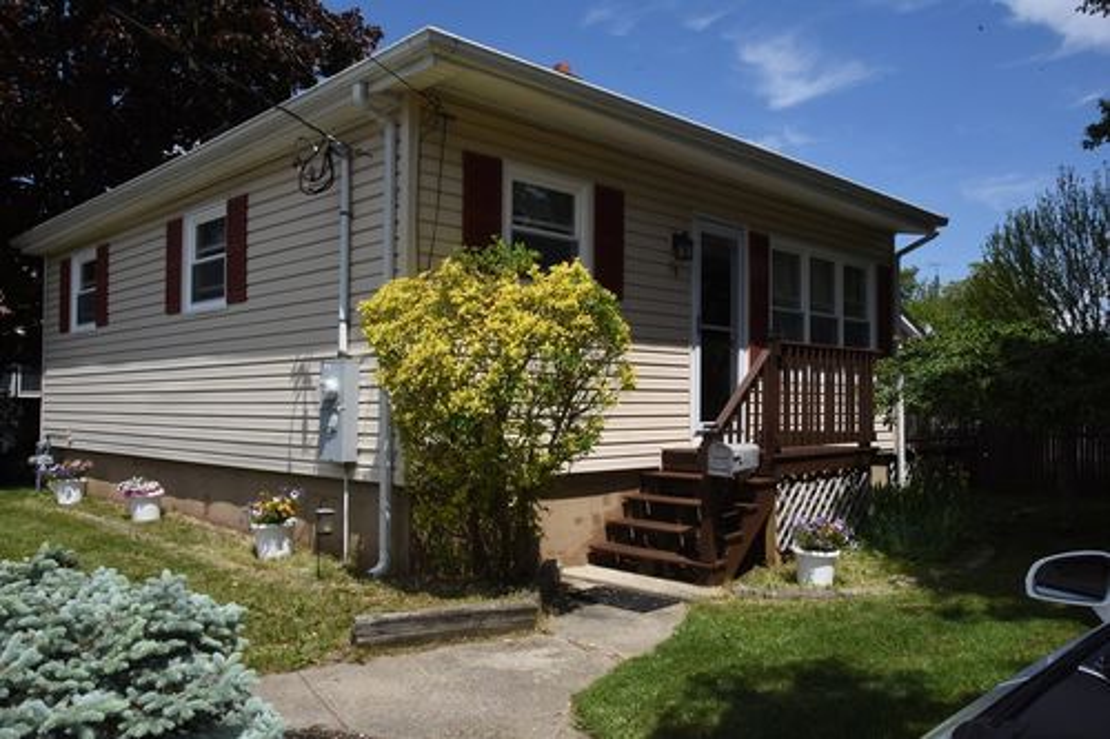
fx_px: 925
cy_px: 370
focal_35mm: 30
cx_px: 555
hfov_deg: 61.9
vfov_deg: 43.6
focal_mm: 30
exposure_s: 1/250
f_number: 22
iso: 720
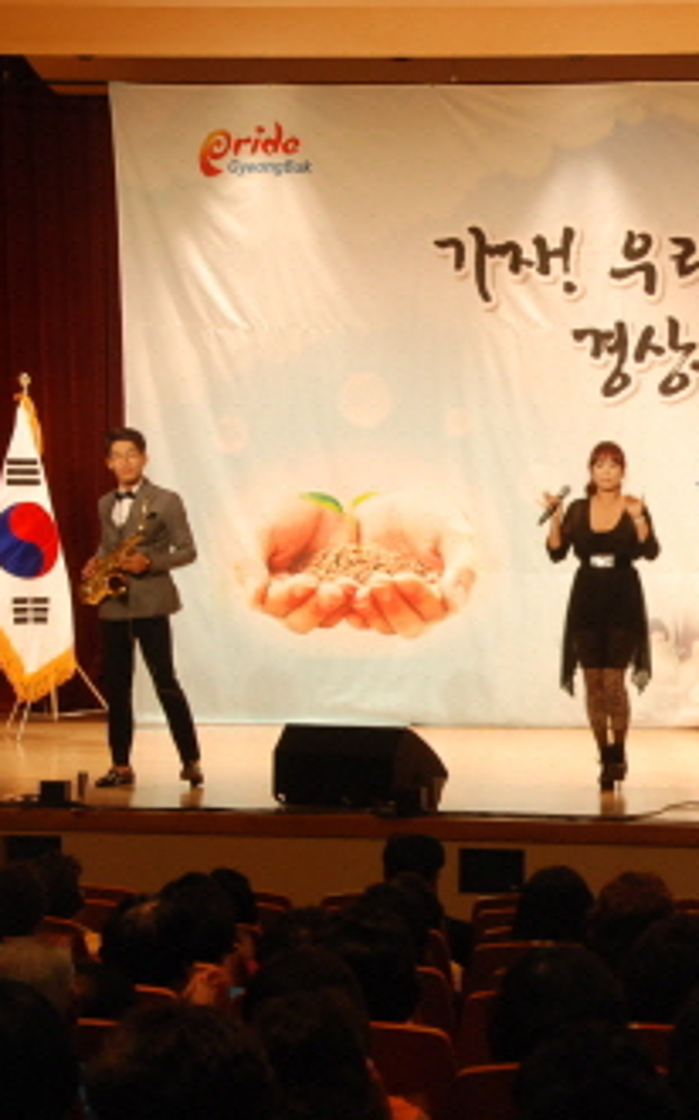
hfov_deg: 11.1
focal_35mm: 116
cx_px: 784
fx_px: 3539
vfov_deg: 18.0
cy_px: 563
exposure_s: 1/25
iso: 800
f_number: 13
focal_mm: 50
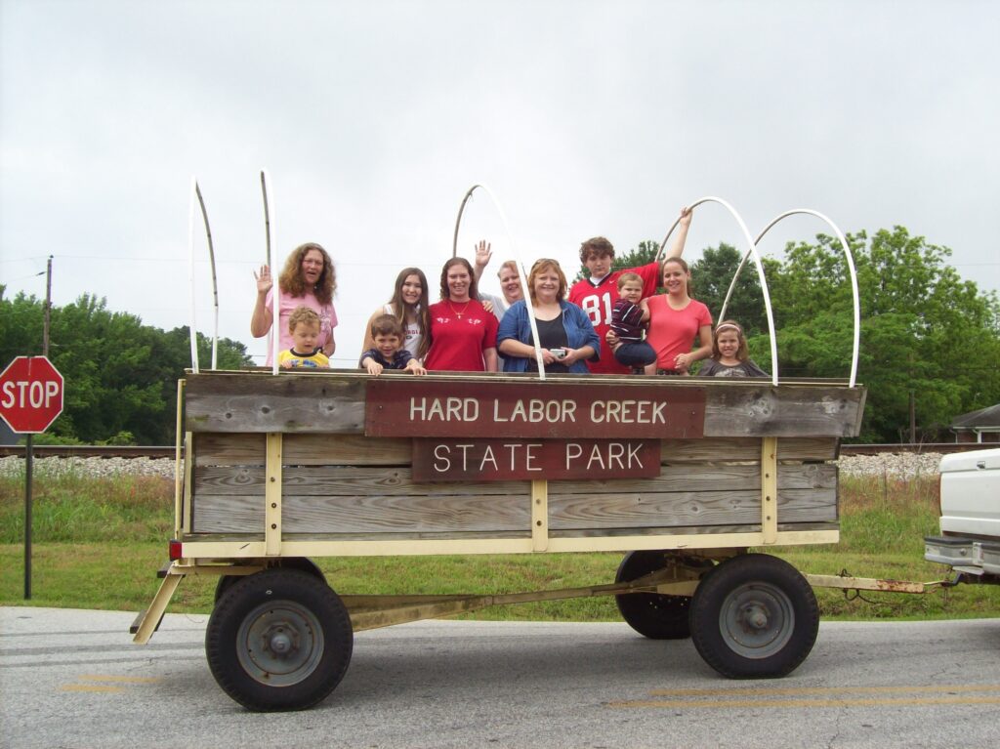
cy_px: 374
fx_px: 1039
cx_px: 500
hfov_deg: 51.4
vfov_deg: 39.6
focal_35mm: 36
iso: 80
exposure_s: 1/325
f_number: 4.8
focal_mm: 6
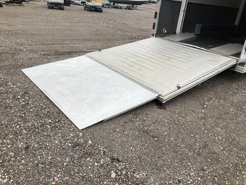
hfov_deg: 61.7
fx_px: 206
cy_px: 92
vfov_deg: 48.2
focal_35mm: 29
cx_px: 123
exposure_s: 1/1168
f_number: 1.8
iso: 25
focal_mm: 3
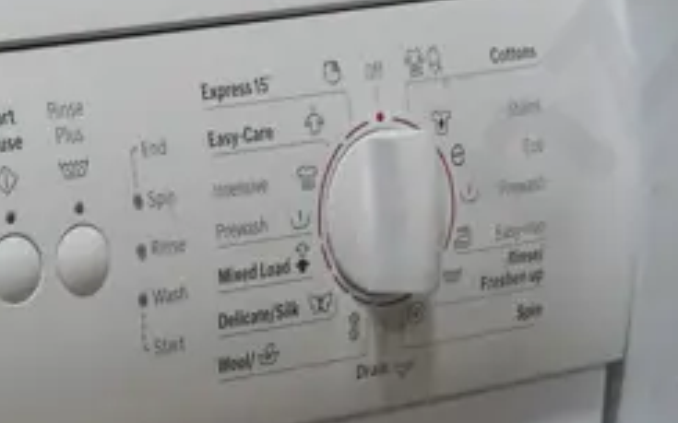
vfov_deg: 6.8
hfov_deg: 11.5
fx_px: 3270
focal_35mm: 177
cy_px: 1150
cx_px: -206
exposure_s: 1/80
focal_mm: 20
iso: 200
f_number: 4.5
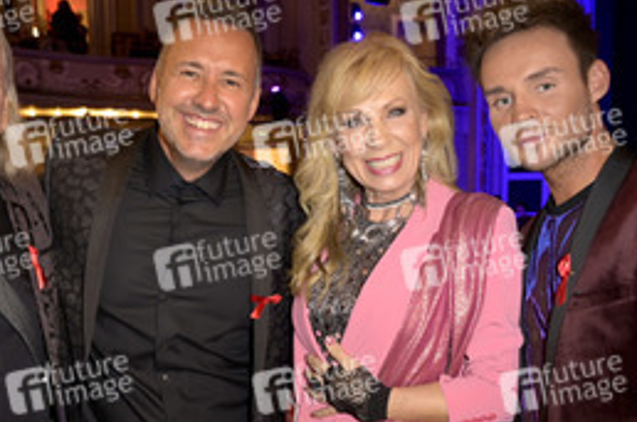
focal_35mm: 42
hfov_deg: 46.2
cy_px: 323
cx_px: 251
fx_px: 742
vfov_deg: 31.1
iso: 2000
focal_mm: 24
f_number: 5
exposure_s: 1/25
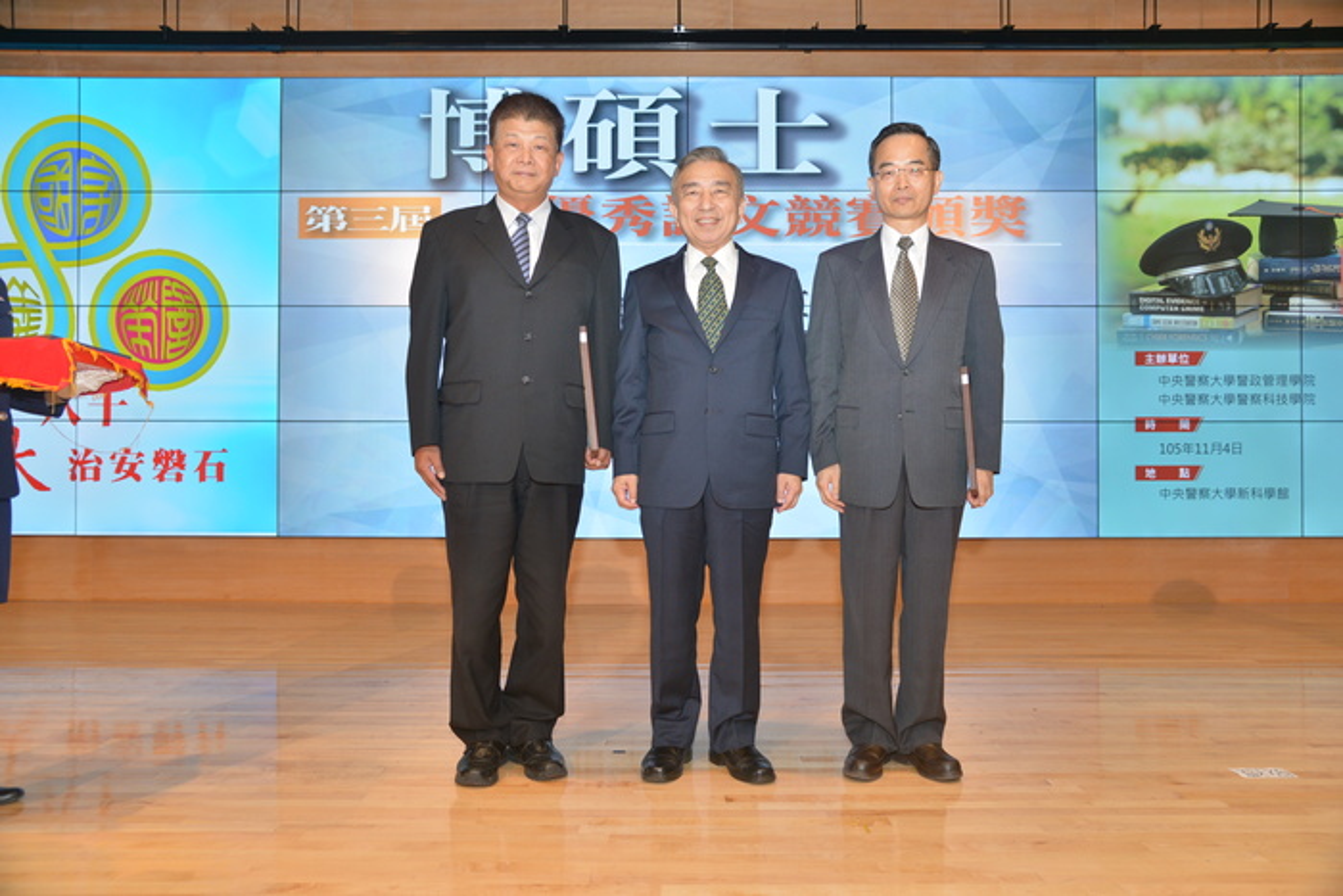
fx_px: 1119
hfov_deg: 61.9
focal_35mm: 30
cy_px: 448
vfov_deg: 43.6
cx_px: 672
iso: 800
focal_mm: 30
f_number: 5
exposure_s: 1/125
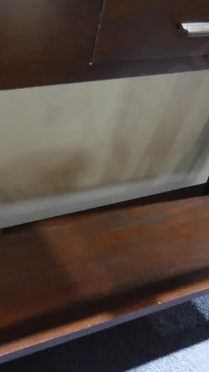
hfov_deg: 20.4
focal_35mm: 59
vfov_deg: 35.3
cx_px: 97
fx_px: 581
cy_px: 144
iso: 1600
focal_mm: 14
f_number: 3.5
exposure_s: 1/60
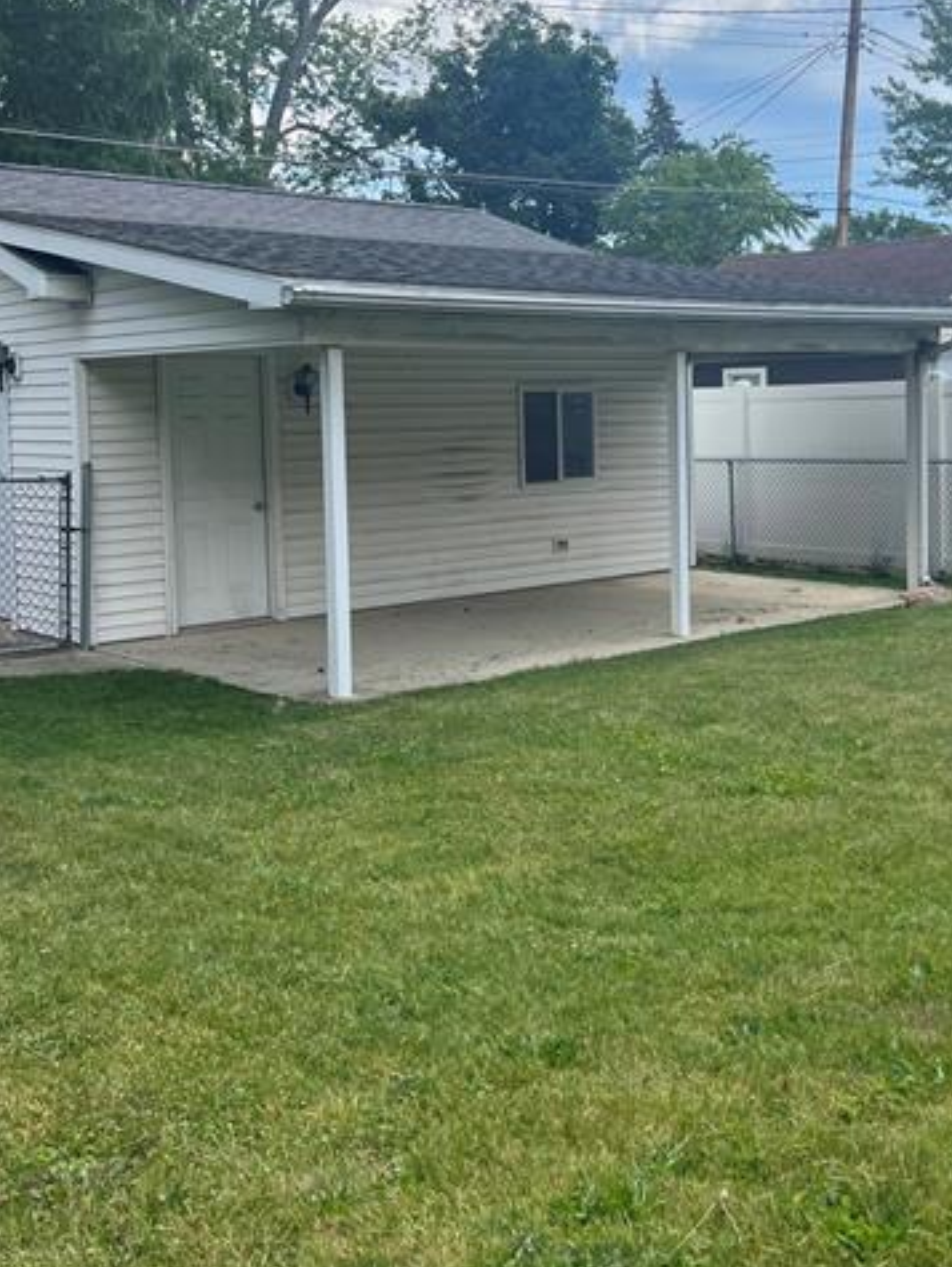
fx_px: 1538
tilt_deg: -2.9
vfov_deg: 44.4
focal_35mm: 42
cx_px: 635
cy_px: 480
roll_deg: +1.9
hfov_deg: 34.1
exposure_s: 1/3257
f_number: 1.5
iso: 50
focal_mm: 5.7
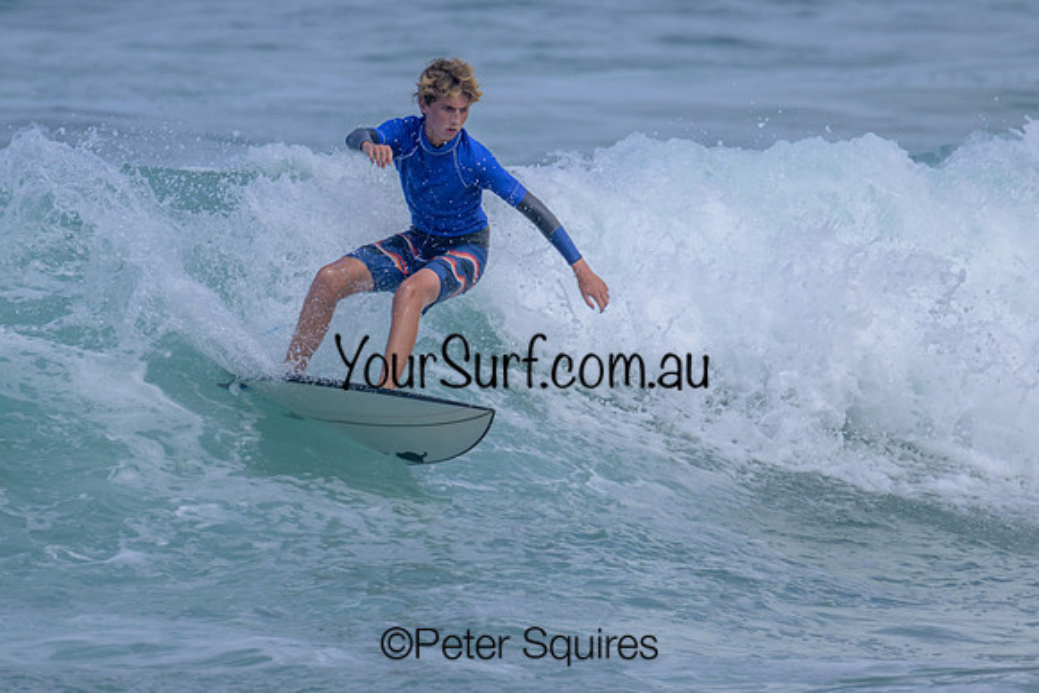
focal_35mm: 1081
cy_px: 265
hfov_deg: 1.9
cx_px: 411
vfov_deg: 1.3
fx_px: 31192
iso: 800
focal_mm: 800
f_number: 11
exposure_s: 1/2000
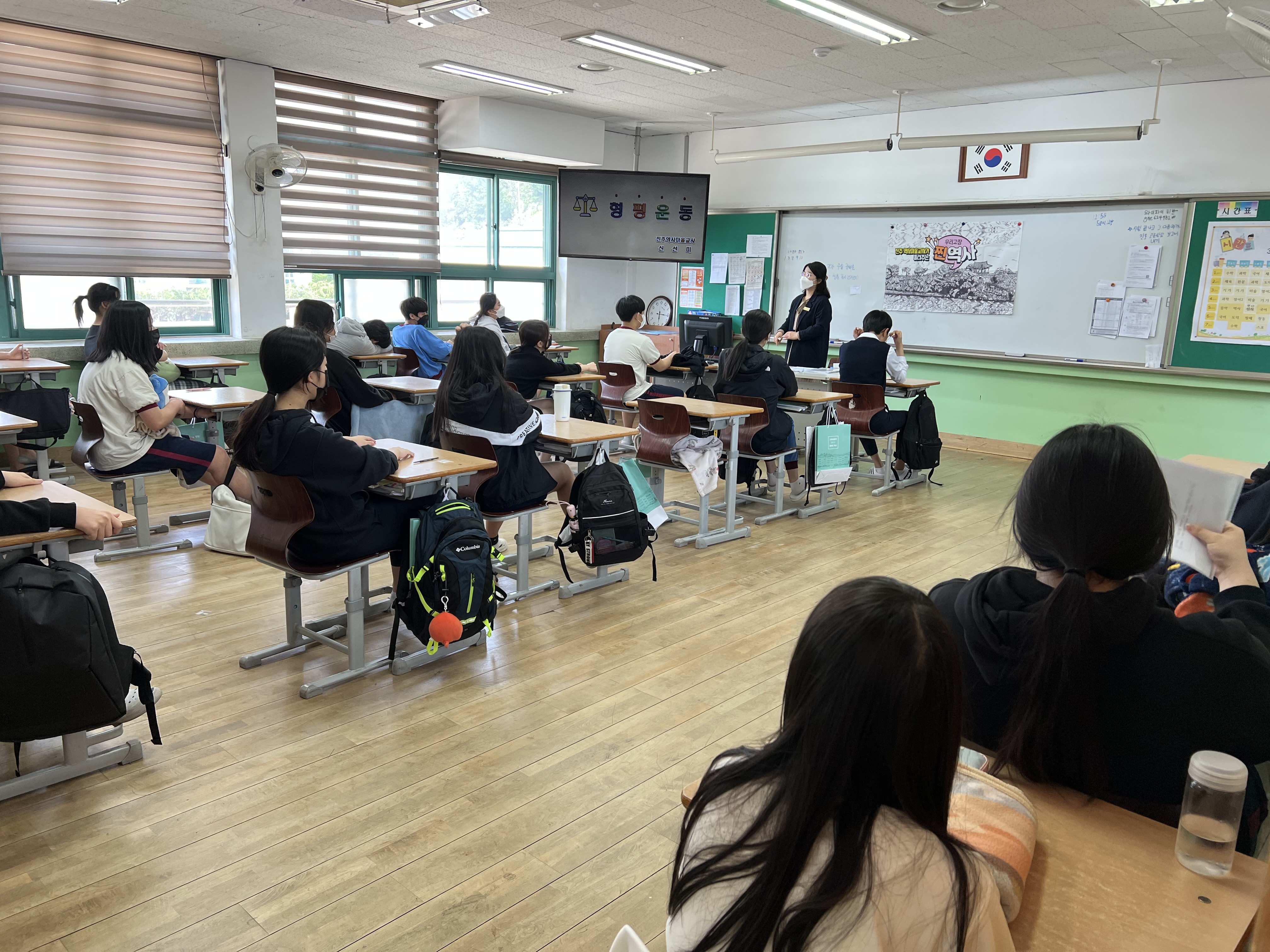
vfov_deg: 53.1
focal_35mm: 26
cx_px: 635
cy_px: 476
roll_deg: -1.3
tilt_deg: -12.4
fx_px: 954
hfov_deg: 67.3
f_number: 1.5
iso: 50
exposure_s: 1/120
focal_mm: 5.7
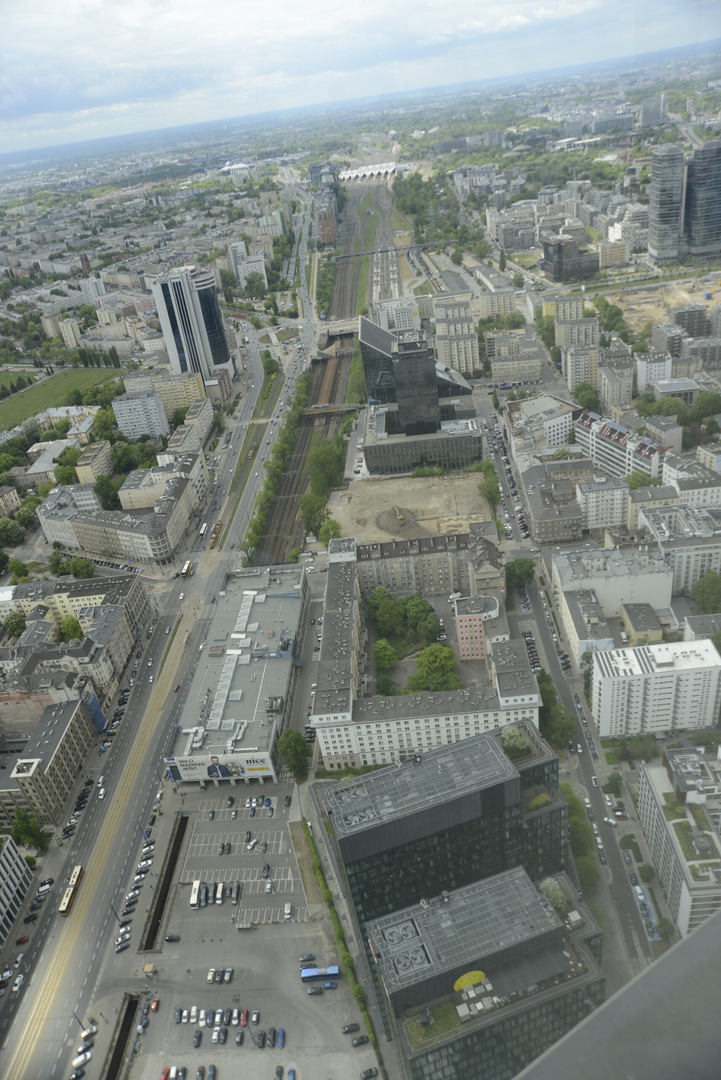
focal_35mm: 24
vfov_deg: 73.7
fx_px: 720
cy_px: 540
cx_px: 360
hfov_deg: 53.2
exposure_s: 1/1600
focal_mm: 24
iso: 400
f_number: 4.5
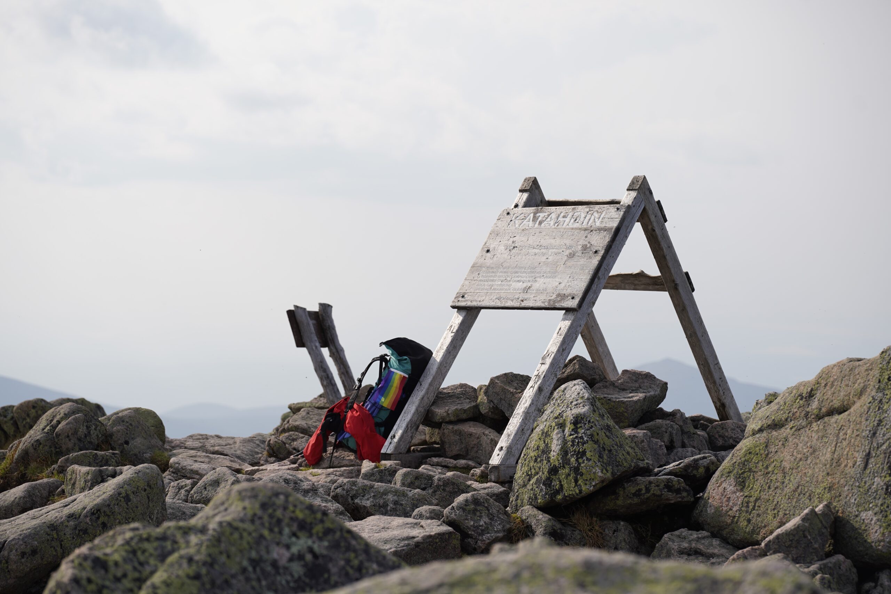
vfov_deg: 13.0
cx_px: 446
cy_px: 297
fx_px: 2599
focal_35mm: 105
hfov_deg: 19.5
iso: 100
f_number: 4.5
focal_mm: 105
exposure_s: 1/1250
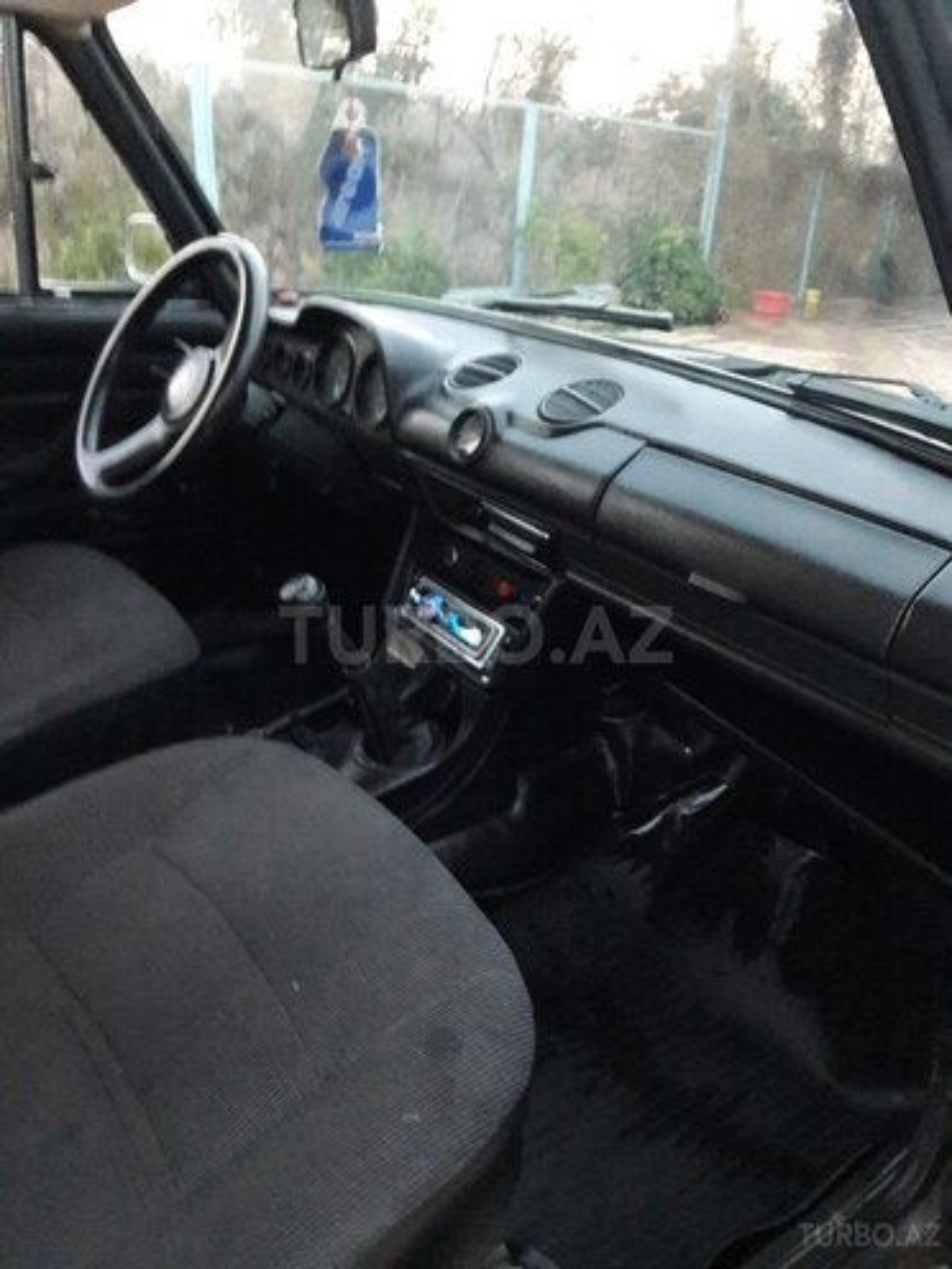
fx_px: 1027
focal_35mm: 28
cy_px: 634
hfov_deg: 49.7
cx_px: 476
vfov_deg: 63.4
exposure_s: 1/17
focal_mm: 3.7
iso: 800
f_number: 1.9
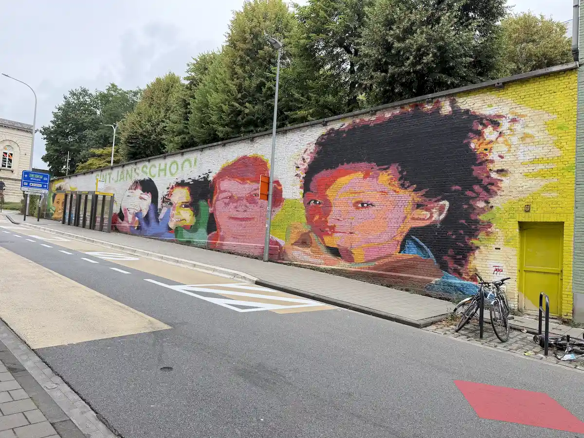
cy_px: 219
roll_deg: -4.1
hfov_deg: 71.6
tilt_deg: +5.2
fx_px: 405
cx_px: 292
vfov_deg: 56.8
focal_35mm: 24
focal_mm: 6.76
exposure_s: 1/1314
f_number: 1.78
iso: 100
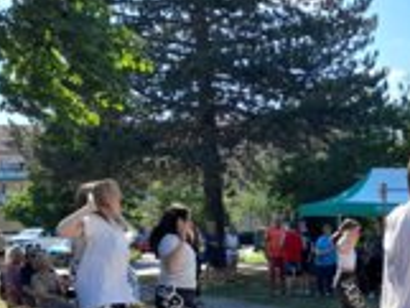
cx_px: 346
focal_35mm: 62
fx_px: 735
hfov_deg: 30.2
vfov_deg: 22.6
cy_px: 318
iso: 20
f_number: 2
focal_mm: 4.6
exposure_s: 1/302
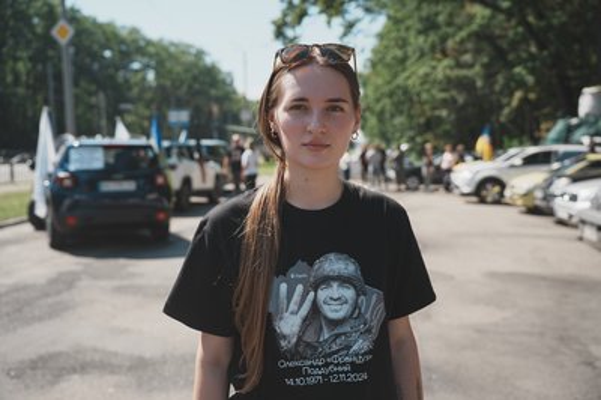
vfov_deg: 35.0
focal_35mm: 38
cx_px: 300
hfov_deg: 50.7
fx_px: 634
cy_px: 200
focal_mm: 38
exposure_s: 1/1250
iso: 100
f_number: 3.5
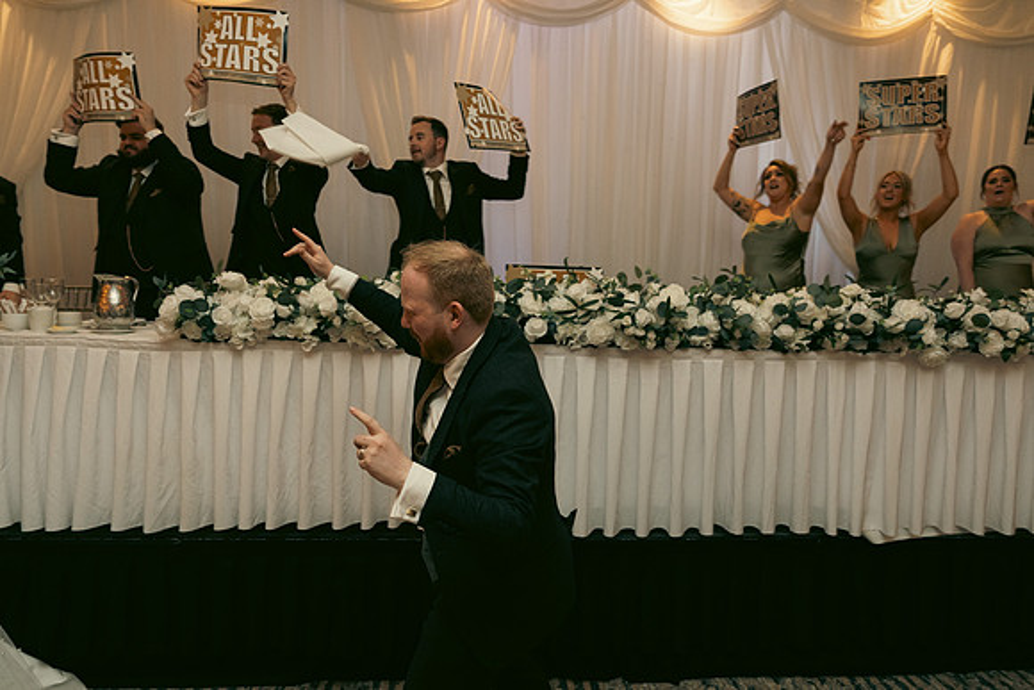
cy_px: 345
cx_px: 517
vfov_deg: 53.2
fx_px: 689
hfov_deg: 73.7
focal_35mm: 24
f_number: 3.5
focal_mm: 24
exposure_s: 1/160
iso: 2500
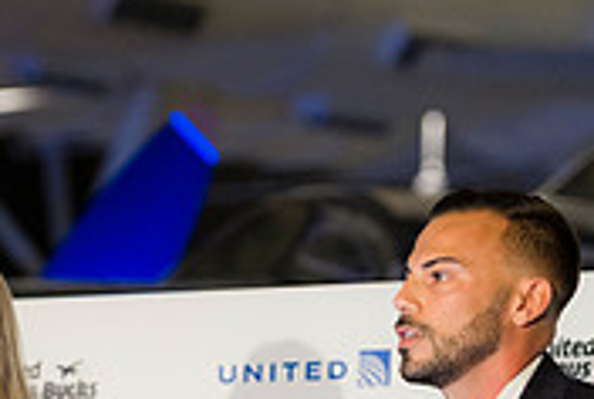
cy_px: 526
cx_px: 20
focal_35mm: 332
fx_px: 5487
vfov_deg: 4.1
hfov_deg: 6.2
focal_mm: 101
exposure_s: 1/160
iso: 900
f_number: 2.8
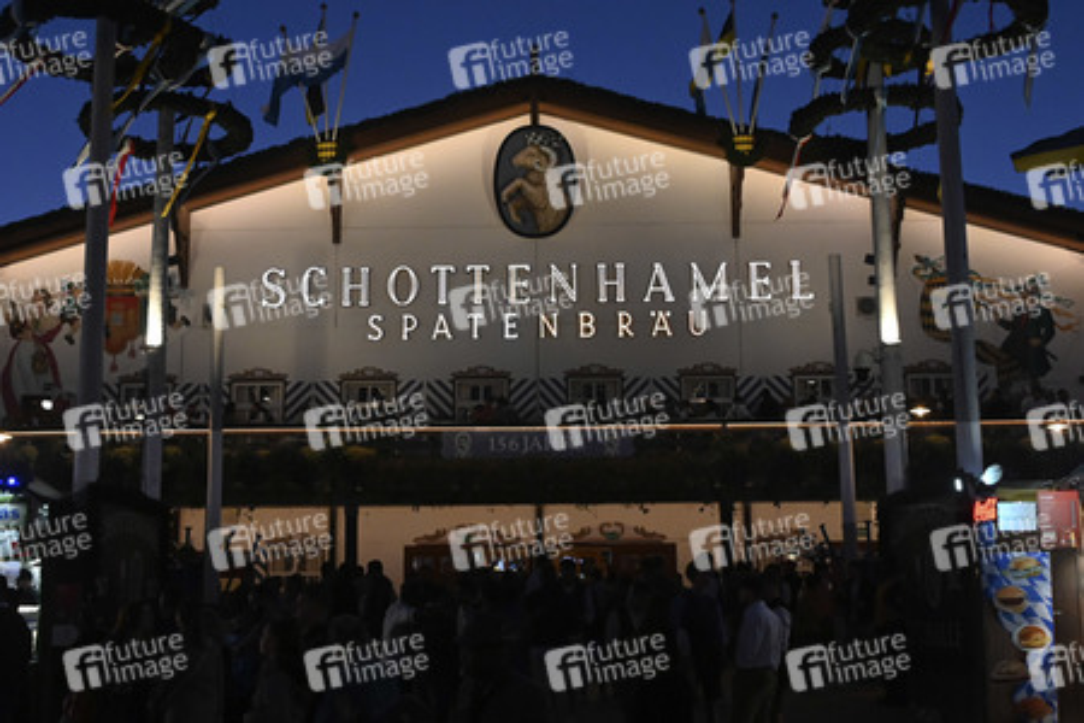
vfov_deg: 31.9
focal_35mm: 42
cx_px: 542
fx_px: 1265
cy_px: 362
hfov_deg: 46.4
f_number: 8
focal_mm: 28
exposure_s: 1/250
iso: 5000
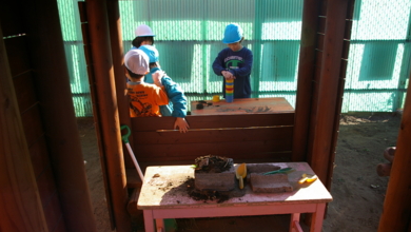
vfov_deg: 40.2
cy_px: 128
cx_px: 204
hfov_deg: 66.0
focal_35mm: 29
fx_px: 316
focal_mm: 18
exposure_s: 1/180
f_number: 4.5
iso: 200
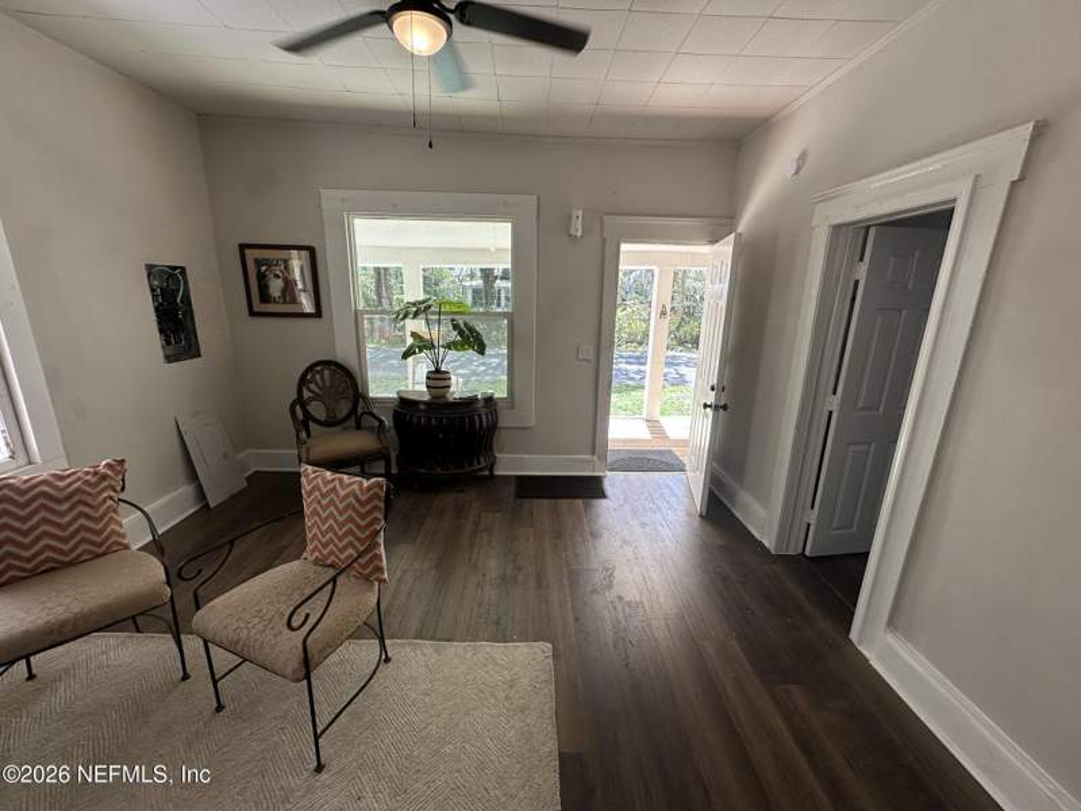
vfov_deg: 85.7
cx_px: 540
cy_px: 406
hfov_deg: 102.1
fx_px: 437
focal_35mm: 14
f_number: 2.2
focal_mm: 2.22
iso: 40
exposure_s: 1/134
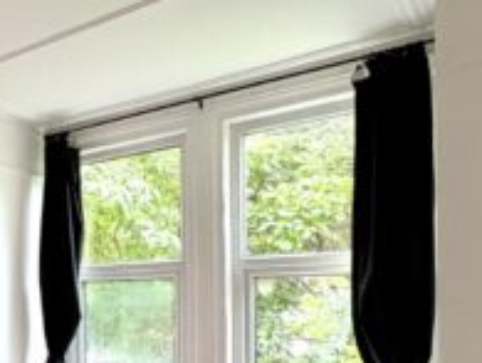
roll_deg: +0.7
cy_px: 299
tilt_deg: +0.6
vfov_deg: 32.6
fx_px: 600
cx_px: -17
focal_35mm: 43
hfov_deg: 38.1
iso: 250
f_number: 2.2
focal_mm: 2.22
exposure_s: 1/82
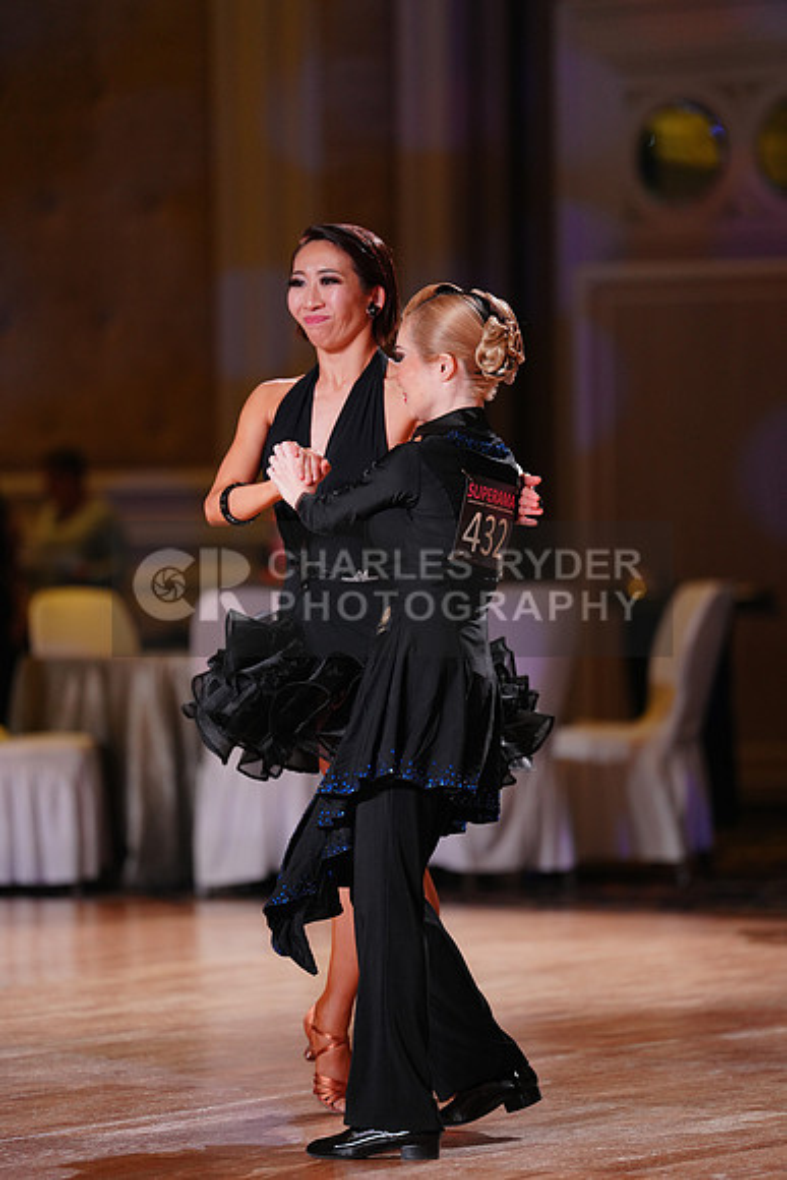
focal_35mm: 178
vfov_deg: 11.5
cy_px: 590
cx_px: 394
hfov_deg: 7.7
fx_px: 5833
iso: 1250
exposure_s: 1/400
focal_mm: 178
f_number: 2.8
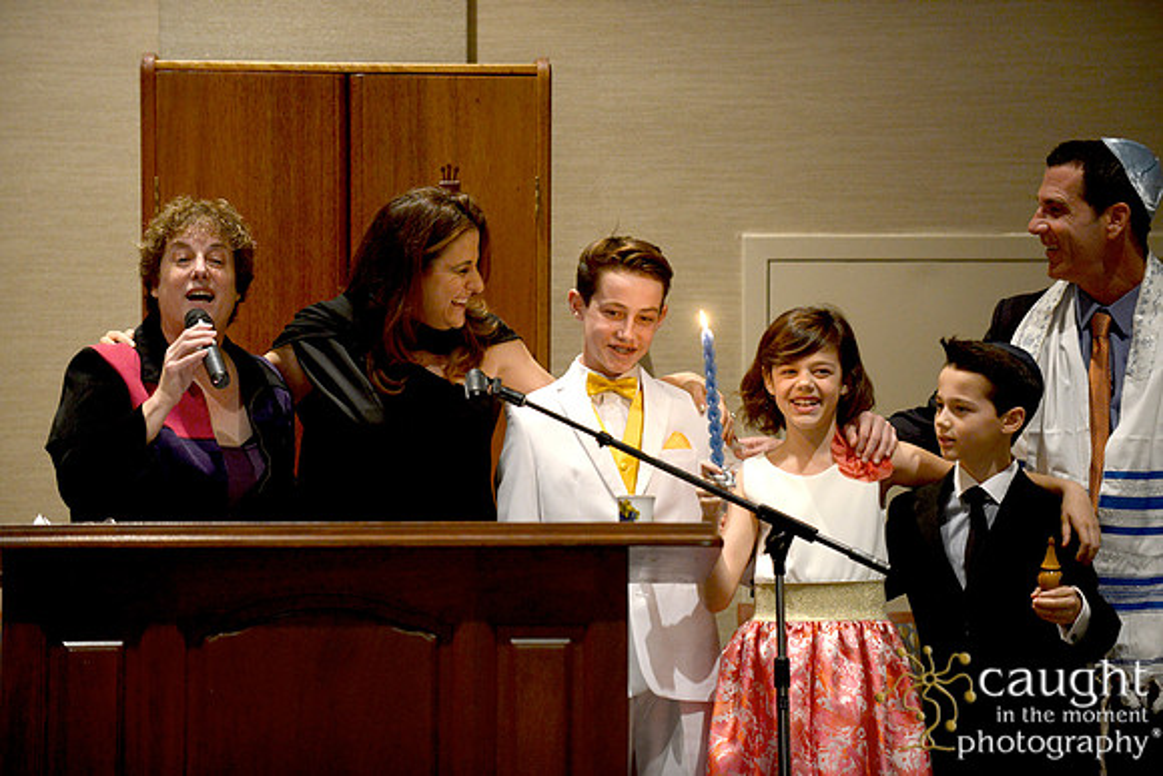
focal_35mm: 180
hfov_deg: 11.4
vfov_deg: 7.6
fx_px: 5816
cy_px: 388
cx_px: 582
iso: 2500
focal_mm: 180
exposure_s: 1/125
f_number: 2.8
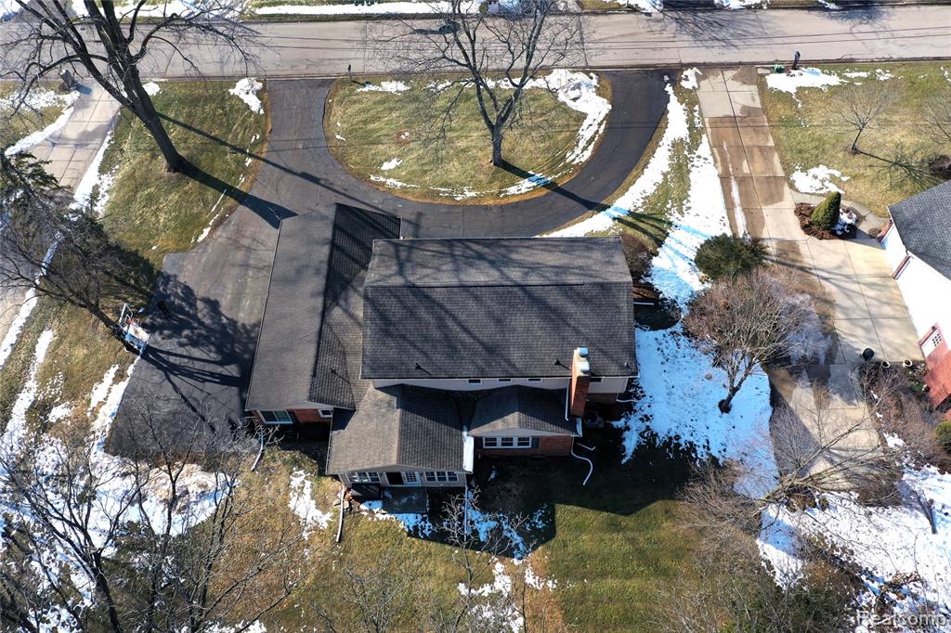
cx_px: 476
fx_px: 739
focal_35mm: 28
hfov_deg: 65.5
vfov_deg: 46.4
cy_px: 316
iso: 100
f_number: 5.6
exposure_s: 1/400
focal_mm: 10.26
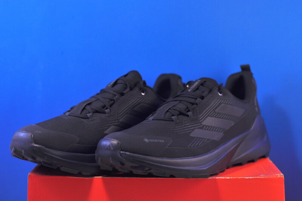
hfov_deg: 27.0
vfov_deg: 18.1
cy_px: 100
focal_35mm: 75
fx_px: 628
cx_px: 151
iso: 250
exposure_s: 1/250
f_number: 3.2
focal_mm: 50
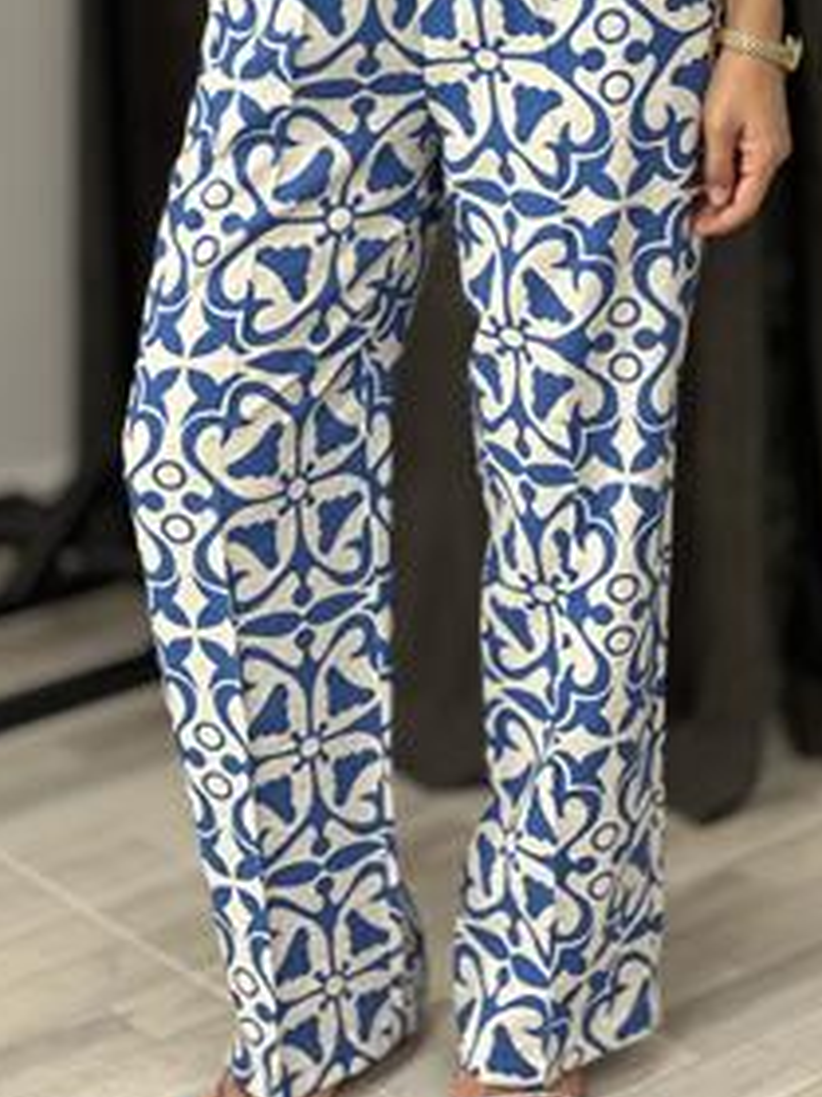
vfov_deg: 17.2
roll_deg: +1.7
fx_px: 3612
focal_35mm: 114
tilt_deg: -18.9
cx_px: 397
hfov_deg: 13.0
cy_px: 399
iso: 125
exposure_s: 1/50
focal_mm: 9
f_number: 2.8
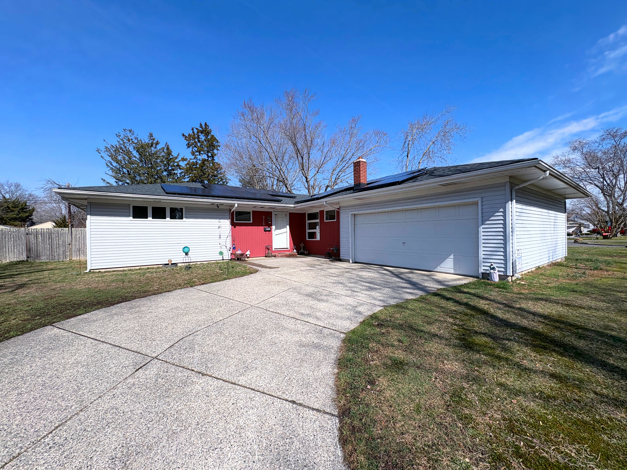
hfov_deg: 102.1
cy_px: 235
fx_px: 254
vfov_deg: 85.7
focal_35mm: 14
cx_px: 314
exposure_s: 1/2273
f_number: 2.2
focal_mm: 2.22
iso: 50
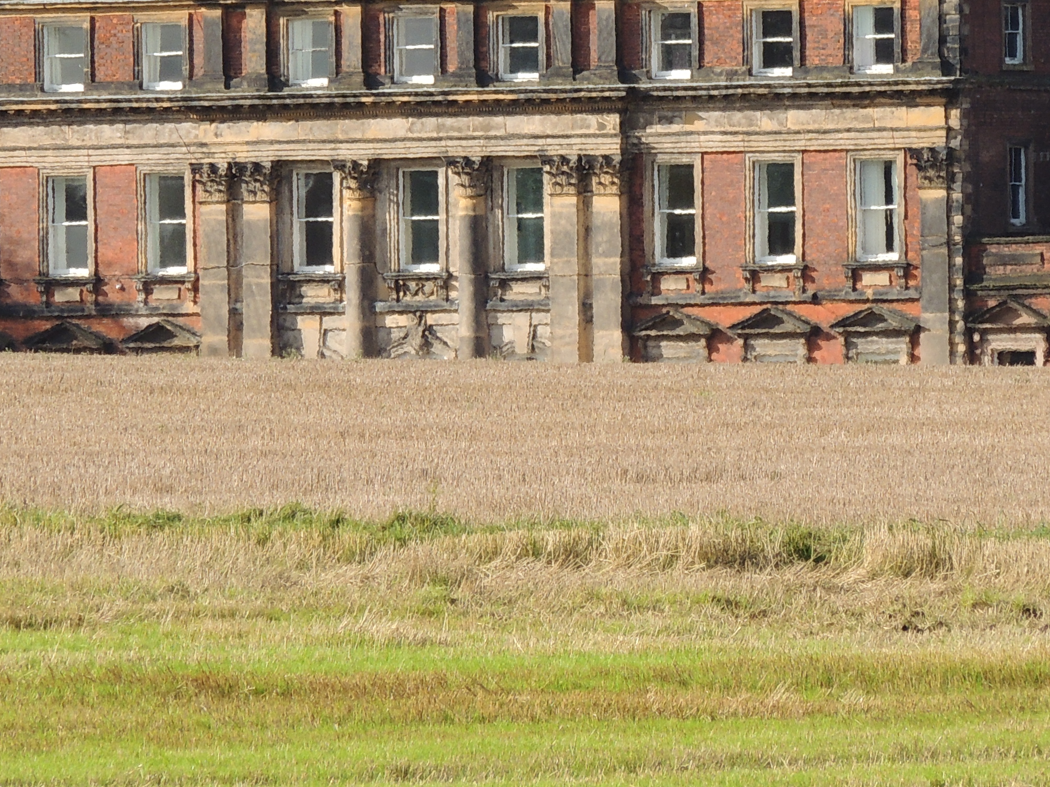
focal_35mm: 916
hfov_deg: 2.2
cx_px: 581
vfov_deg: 1.6
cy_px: 31
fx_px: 27785
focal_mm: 71.3
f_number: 4.8
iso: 100
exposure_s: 1/320
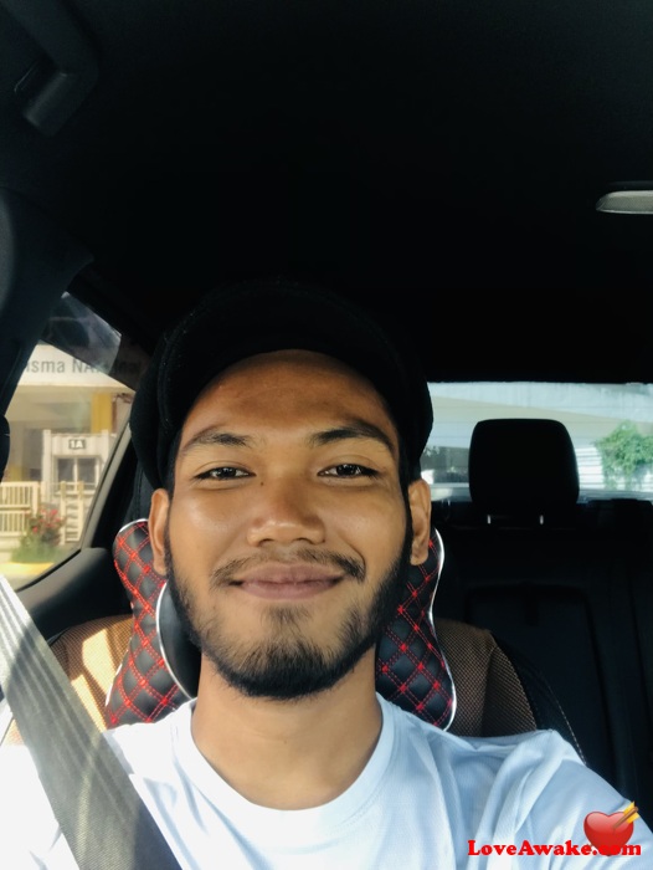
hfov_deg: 44.2
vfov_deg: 56.8
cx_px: 326
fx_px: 804
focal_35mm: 32
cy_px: 435
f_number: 2.2
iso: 25
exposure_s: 1/33
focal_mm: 2.87
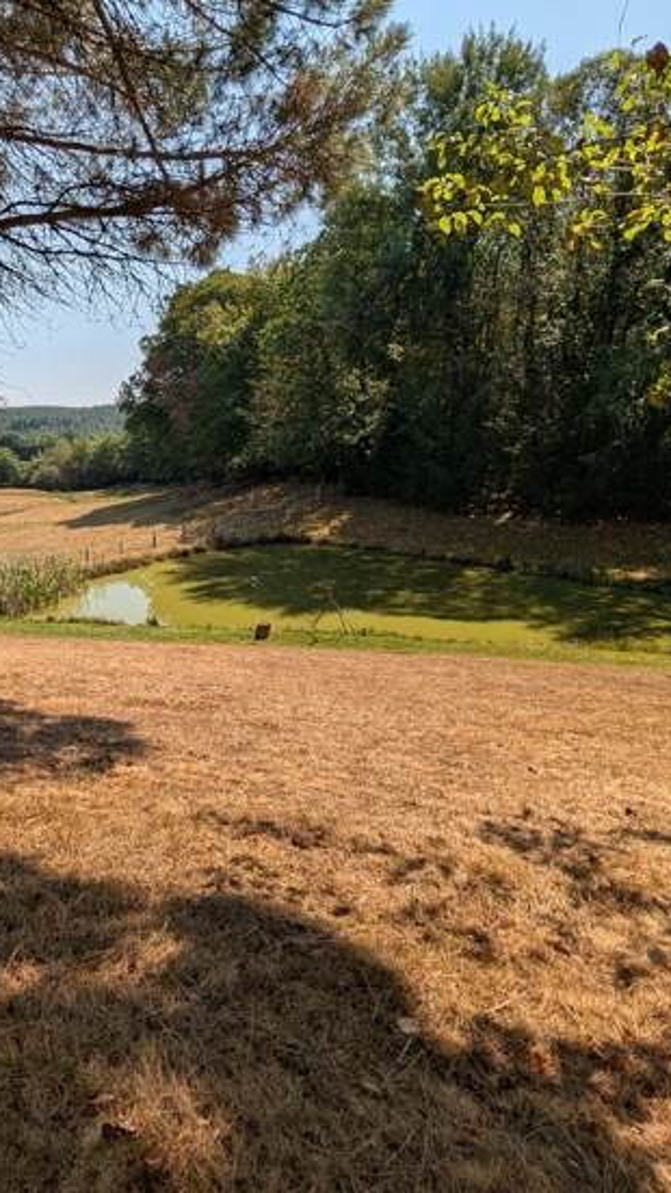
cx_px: 162
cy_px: 548
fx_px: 601
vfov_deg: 89.4
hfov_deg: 55.4
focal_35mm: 19
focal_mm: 2.02
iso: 56
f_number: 1.7
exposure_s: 1/4184
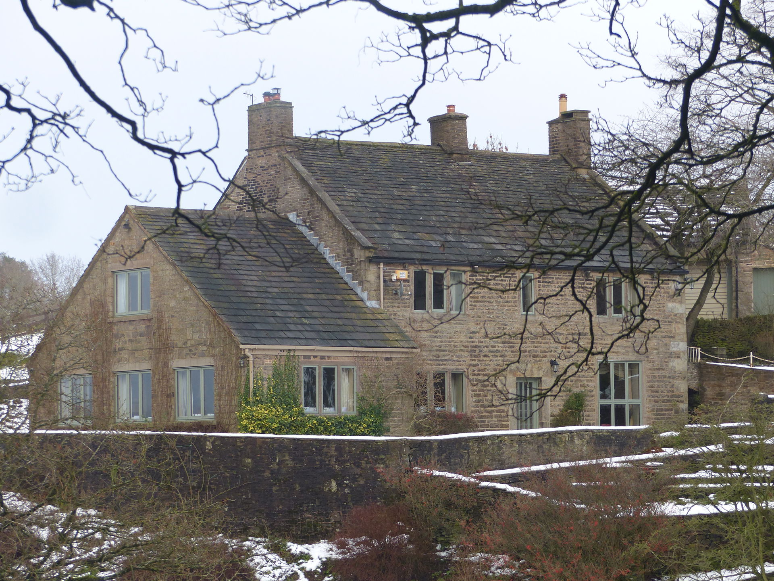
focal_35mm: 125
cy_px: 290
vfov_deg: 11.9
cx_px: 387
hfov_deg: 15.8
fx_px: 2795
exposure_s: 1/125
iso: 100
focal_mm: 20.5
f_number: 2.8
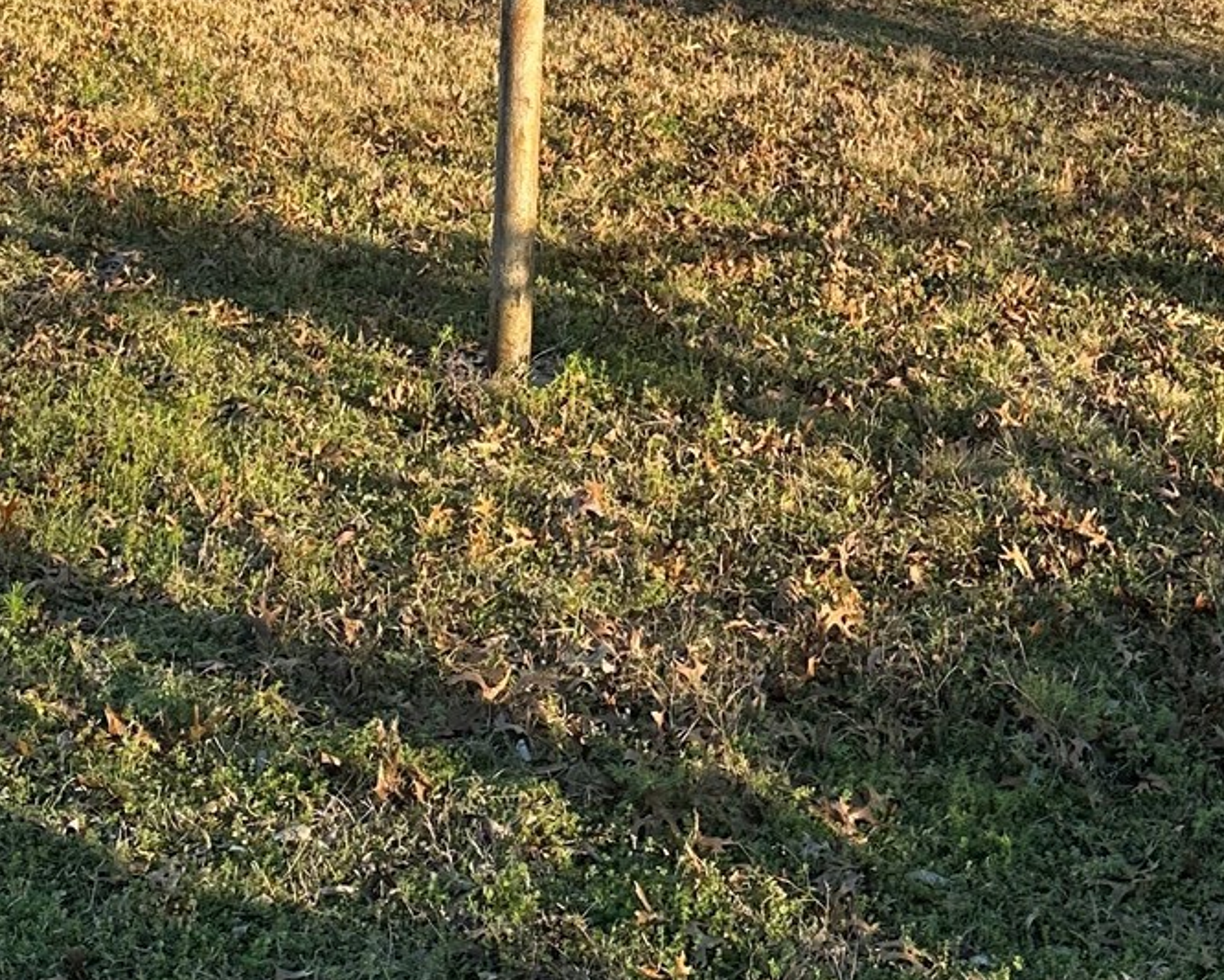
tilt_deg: -7.2
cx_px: 584
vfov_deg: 20.0
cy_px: -178
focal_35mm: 72
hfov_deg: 26.4
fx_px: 2609
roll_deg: -3.6
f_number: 1.78
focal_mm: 6.86
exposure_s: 1/1339
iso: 80
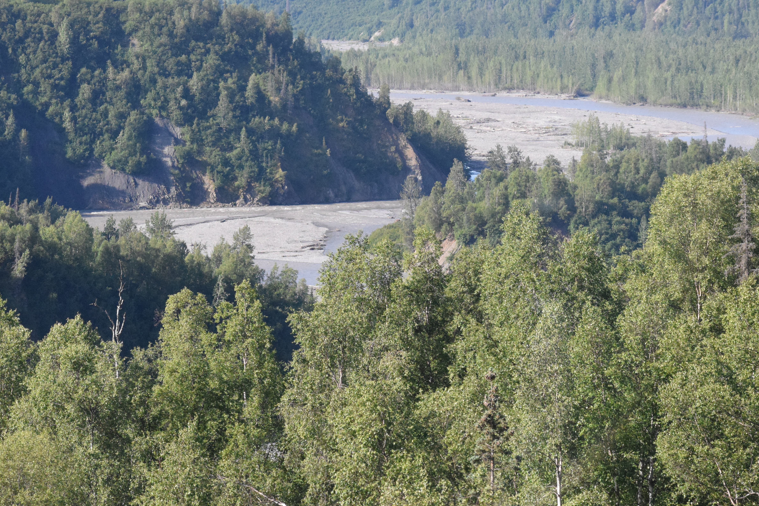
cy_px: 195
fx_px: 3900
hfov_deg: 11.1
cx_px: 317
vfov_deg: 7.4
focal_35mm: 185
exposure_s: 1/2000
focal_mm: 98
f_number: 8
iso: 3200
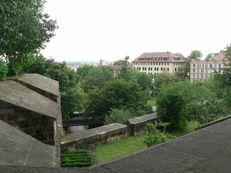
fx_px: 240
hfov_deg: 51.4
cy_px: 86
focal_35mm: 36
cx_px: 116
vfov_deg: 39.7
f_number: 4
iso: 80
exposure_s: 1/100
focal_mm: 6
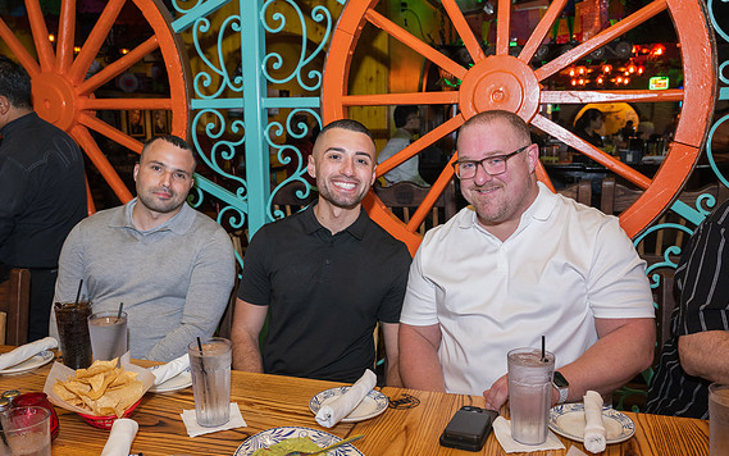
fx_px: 656
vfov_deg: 38.3
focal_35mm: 33
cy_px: 244
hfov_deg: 58.1
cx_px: 363
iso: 1000
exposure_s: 1/100
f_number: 6.3
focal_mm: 31
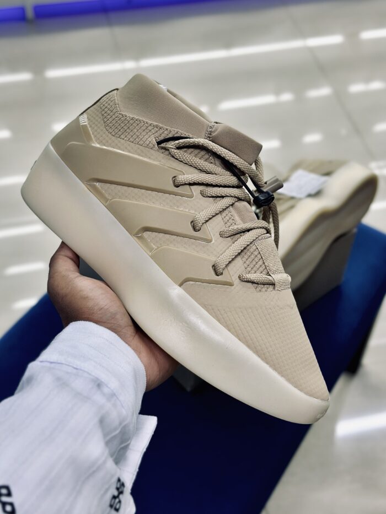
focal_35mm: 48
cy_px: 257
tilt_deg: -49.3
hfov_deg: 30.3
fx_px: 713
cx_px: 193
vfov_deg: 39.7
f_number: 1.78
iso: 64
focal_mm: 6.86
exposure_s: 1/115
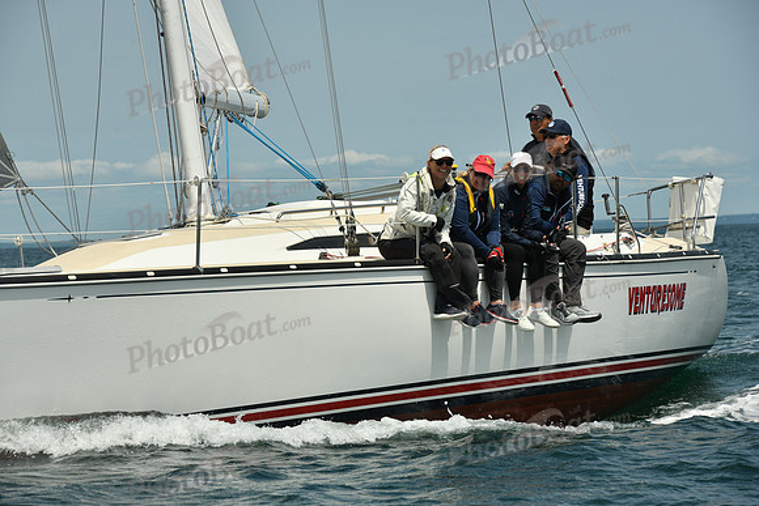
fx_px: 4217
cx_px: 380
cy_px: 253
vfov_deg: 6.9
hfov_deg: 10.3
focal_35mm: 200
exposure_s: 1/1250
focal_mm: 200
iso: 320
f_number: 11
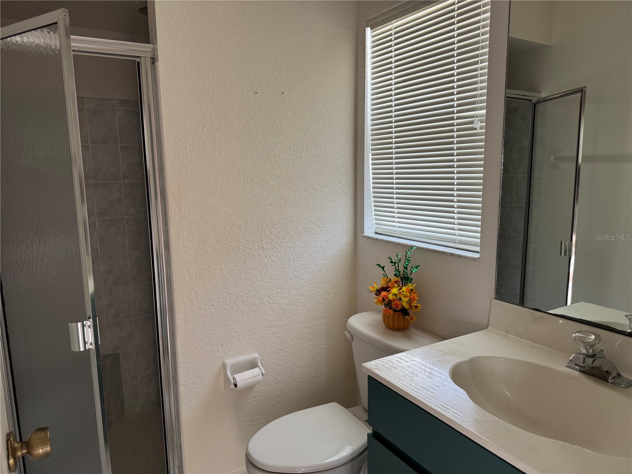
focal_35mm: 24
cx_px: 316
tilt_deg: -9.1
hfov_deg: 71.6
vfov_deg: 56.8
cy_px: 237
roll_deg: +0.5
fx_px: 438
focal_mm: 6.76
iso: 200
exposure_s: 1/67
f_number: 1.78
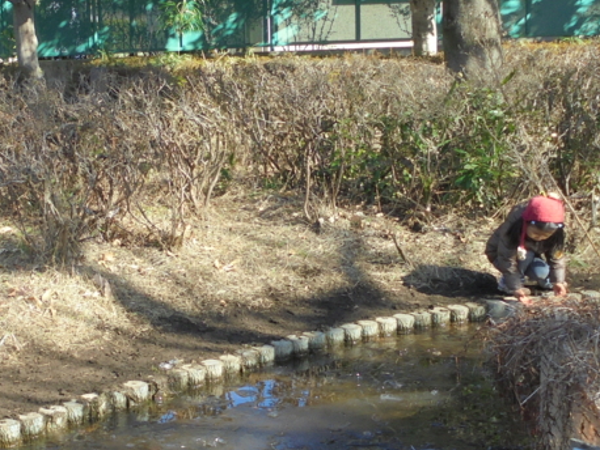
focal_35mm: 76
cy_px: 284
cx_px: 141
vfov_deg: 19.4
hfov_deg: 25.3
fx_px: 1318
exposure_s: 1/200
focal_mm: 6.1
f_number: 4
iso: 100
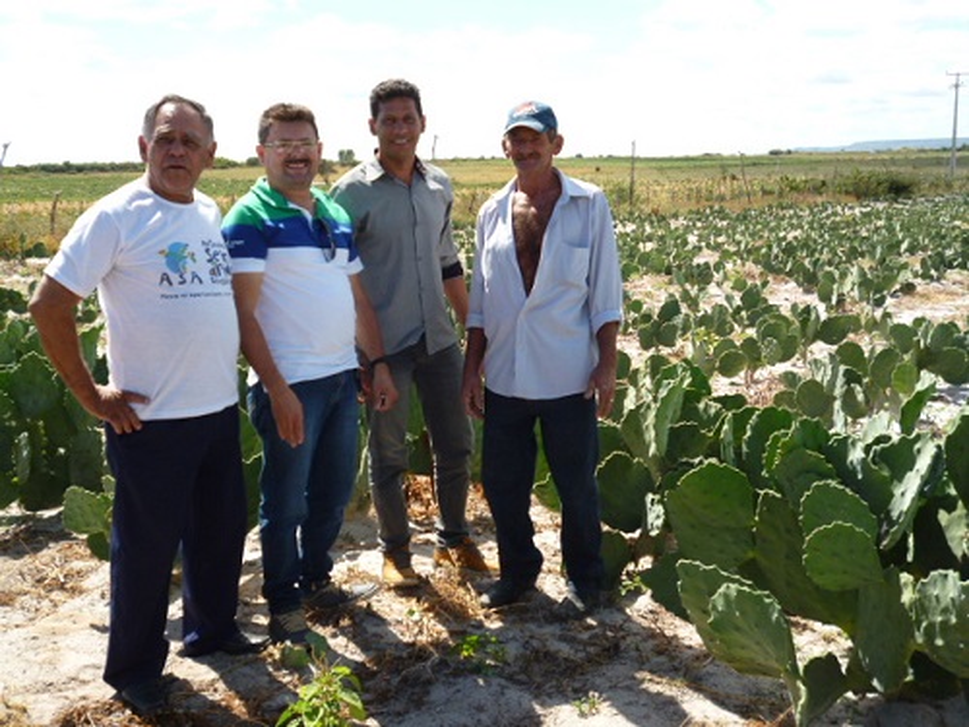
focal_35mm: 41
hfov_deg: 45.8
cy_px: 364
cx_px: 484
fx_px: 1148
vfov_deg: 35.1
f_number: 3.7
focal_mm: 7.3
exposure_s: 1/400
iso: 100
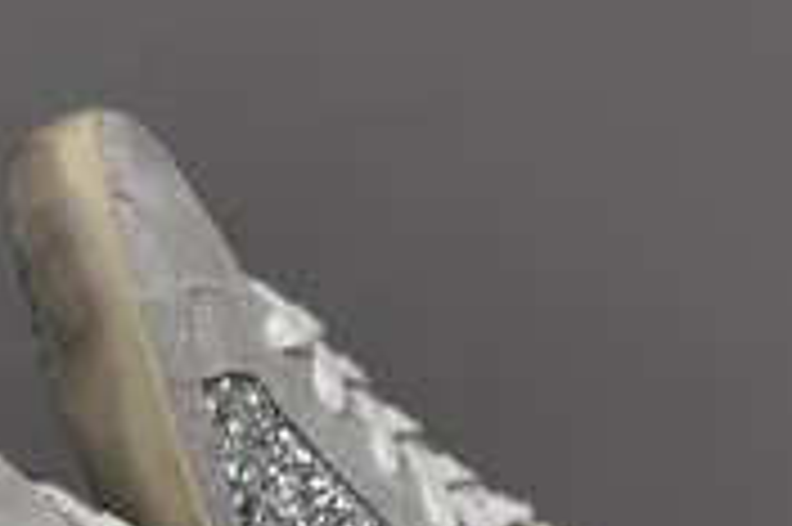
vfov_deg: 17.4
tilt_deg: -7.4
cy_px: 845
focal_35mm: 68
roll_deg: -2.8
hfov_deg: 29.5
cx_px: 266
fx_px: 1495
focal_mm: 6.76
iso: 200
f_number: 1.78
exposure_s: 1/100
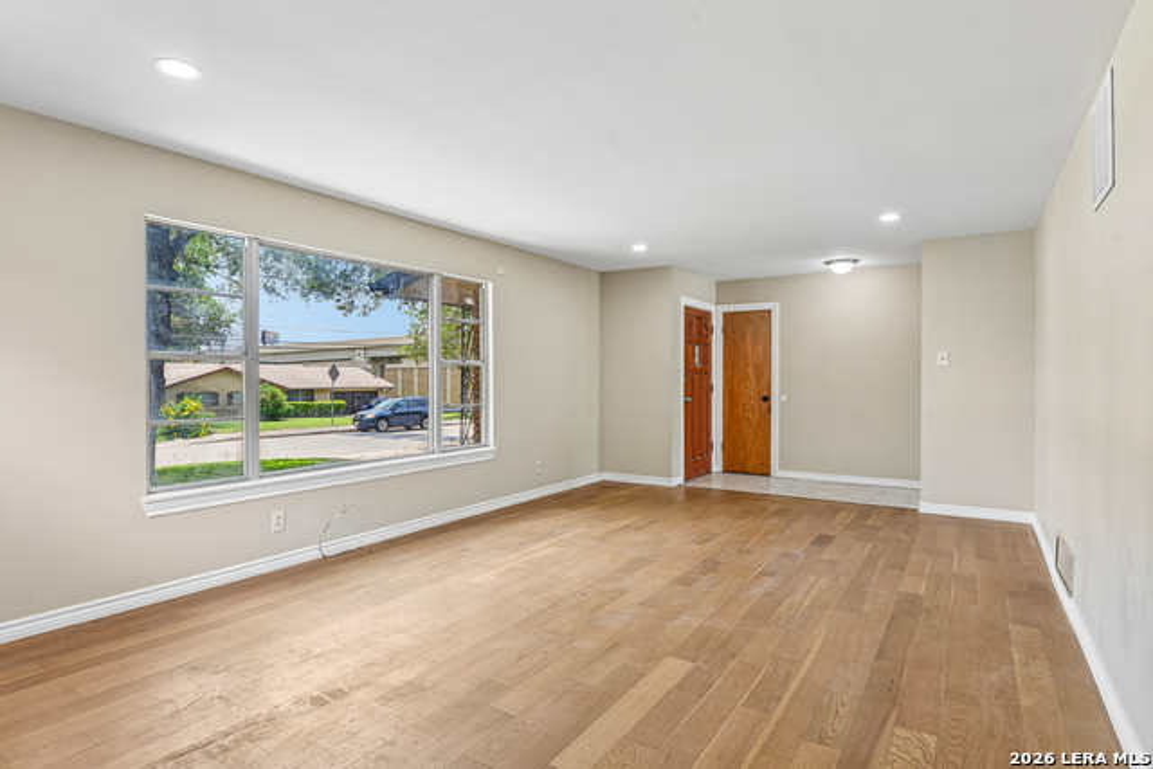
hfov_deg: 86.9
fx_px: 609
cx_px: 576
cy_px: 384
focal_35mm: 19
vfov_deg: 64.6
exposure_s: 1/60
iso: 400
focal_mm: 19
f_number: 8
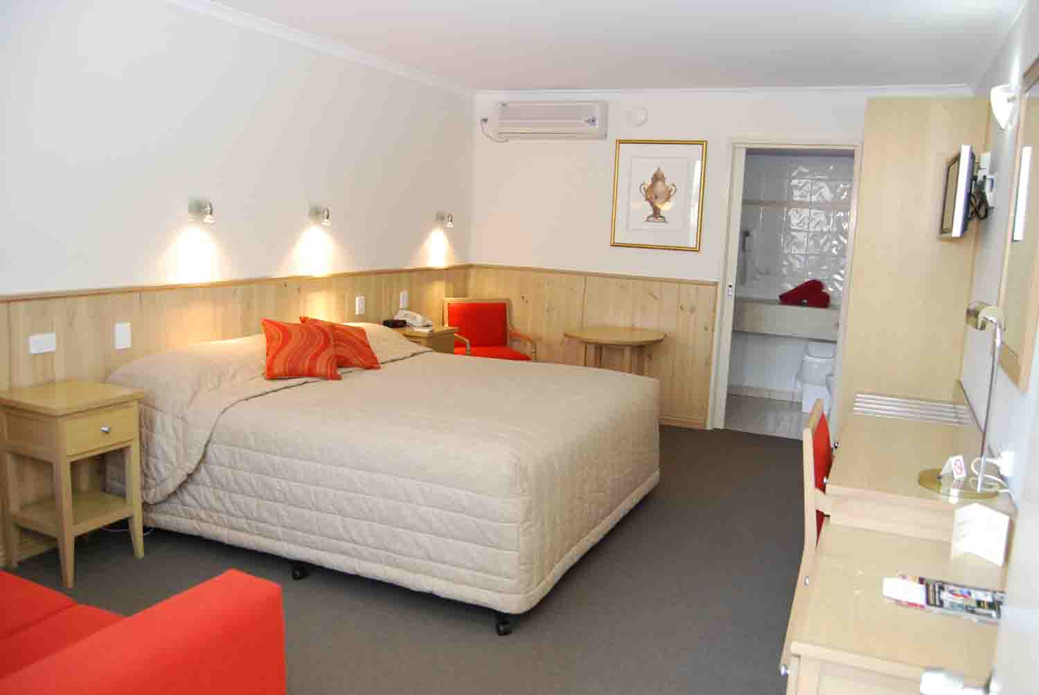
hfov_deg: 67.3
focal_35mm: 27
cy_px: 348
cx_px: 520
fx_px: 780
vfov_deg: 48.0
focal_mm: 18
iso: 900
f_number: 4
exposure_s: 1/60
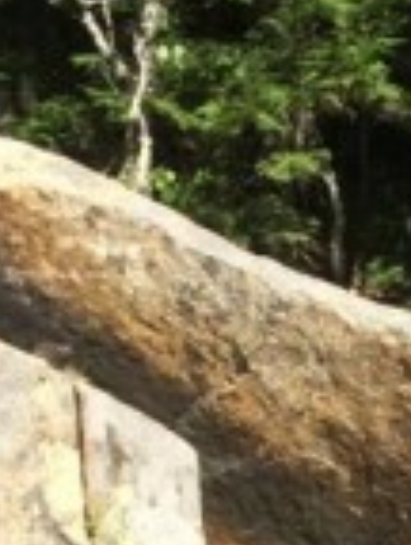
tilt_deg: -13.9
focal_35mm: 207
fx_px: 3262
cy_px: 1292
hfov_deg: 6.8
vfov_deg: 8.7
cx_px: 986
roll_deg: -0.9
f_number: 2.2
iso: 32
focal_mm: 4.15
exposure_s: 1/1109
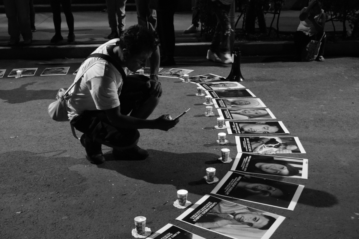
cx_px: 180
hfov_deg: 43.6
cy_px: 120
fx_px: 449
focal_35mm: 45
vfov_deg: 29.9
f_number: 6.3
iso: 6400
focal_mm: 30
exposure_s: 1/40
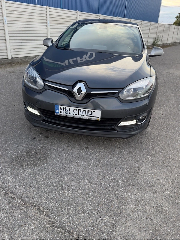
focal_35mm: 28
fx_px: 194
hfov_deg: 49.7
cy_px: 120
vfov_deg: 63.4
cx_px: 90
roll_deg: -4.1
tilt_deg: -25.1
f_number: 1.78
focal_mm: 6.76
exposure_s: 1/344
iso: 100
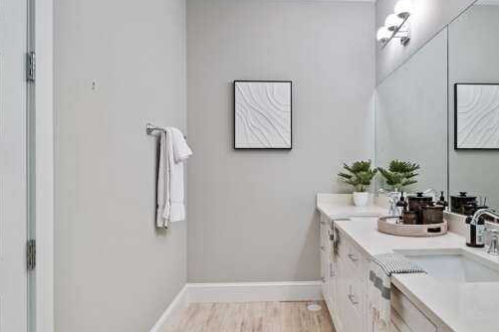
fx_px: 319
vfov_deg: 55.0
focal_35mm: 23
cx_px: 299
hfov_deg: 75.3
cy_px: 182
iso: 640
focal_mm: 10
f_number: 5.6
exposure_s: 1/8
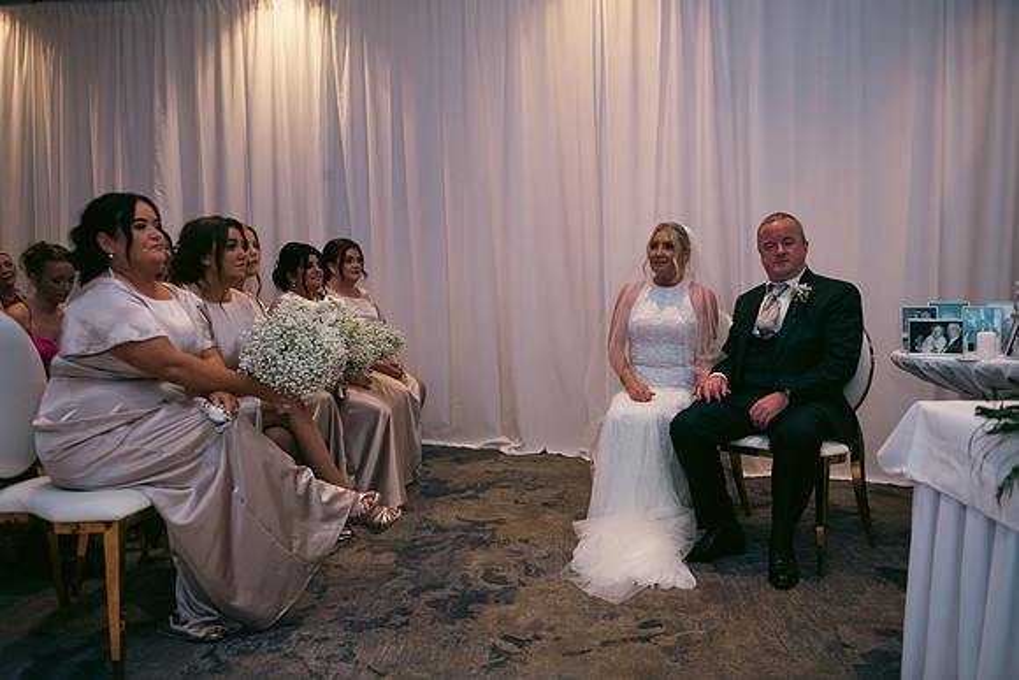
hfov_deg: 67.4
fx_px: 764
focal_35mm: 27
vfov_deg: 48.0
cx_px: 510
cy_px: 340
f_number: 3.5
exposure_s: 1/160
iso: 800
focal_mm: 27
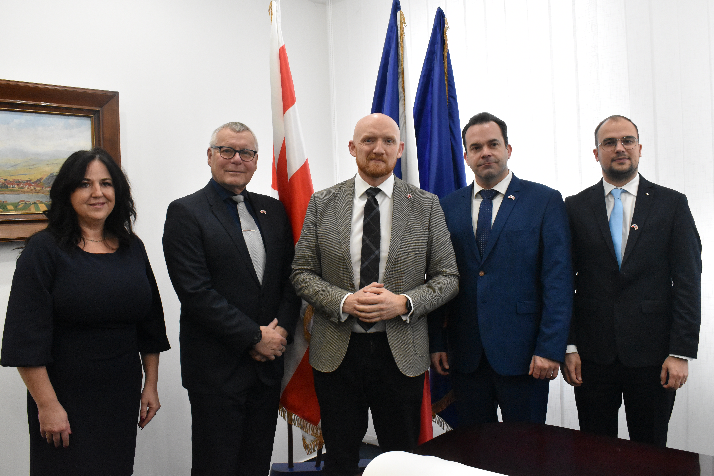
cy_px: 238
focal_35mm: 33
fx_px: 654
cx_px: 357
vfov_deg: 40.0
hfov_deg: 57.2
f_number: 7.1
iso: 4000
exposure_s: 1/160
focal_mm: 22
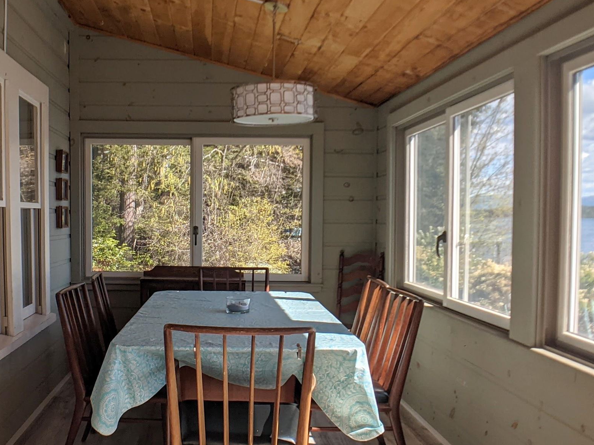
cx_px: 205
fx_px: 910
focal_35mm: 53
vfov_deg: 27.5
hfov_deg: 35.9
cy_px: 228
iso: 62
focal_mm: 4.44
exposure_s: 1/1376
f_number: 1.8
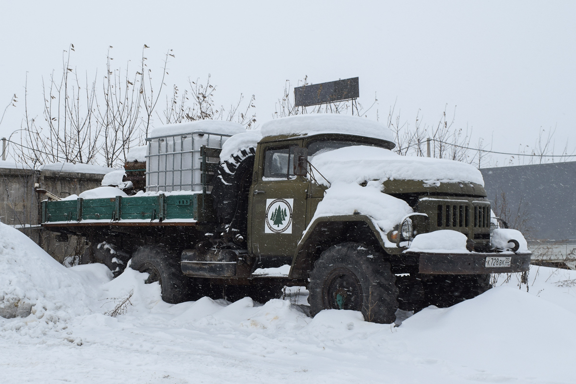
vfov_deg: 38.4
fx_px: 552
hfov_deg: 55.1
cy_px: 192
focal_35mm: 34
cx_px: 288
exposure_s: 1/250
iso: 250
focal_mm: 23
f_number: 8
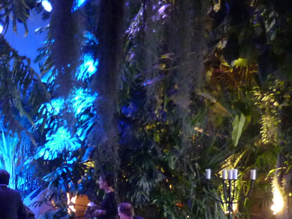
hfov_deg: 16.1
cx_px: 8
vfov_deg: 12.3
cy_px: 187
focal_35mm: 120
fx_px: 1012
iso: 400
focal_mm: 6.4
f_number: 3
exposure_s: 1/10
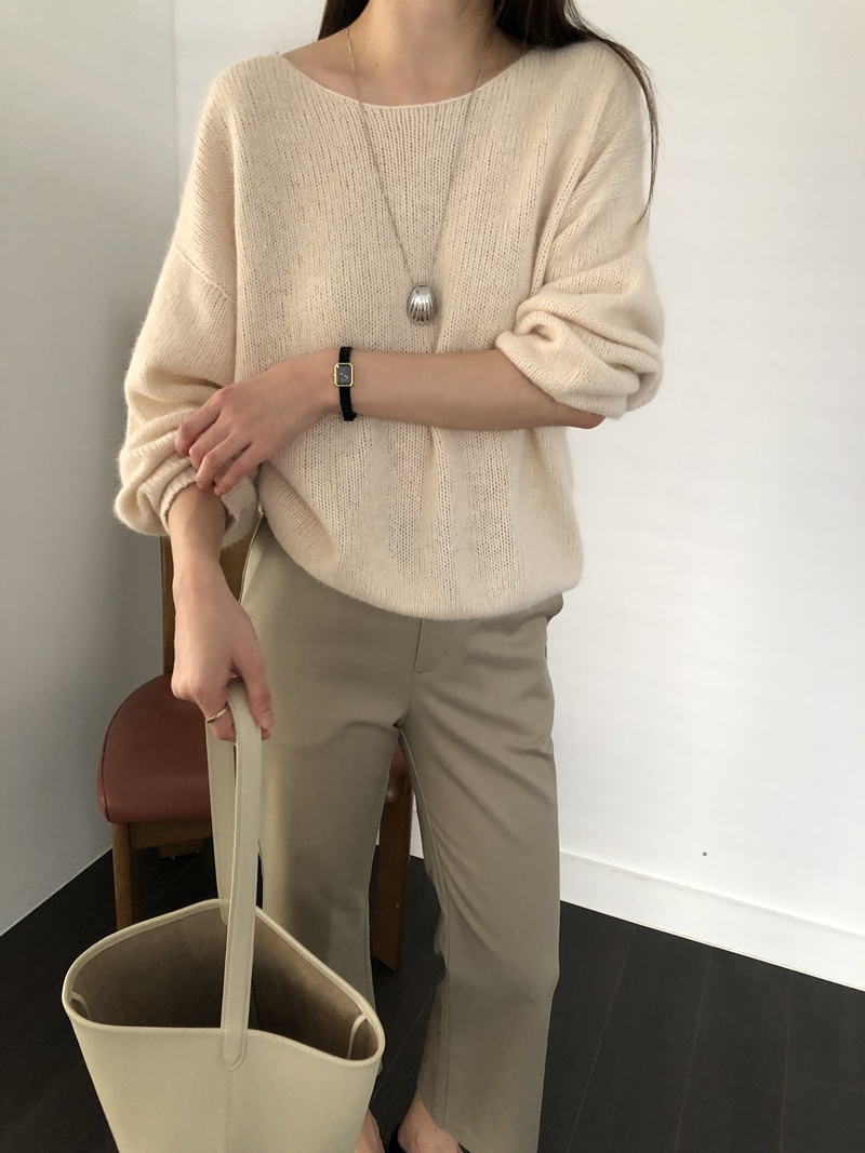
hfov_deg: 49.7
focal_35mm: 28
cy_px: 576
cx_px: 432
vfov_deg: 63.4
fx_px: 933
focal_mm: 3.99
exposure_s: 1/15
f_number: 1.8
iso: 64
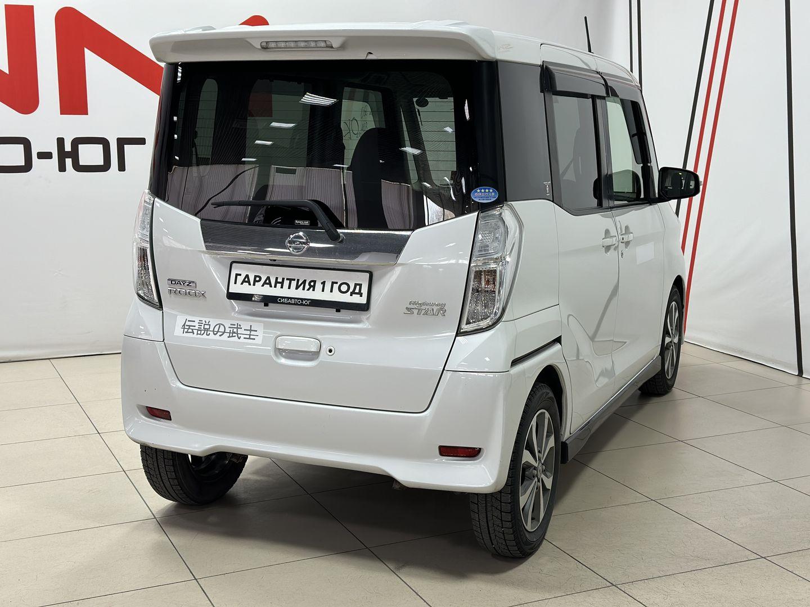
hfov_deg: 39.7
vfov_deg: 30.3
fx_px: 1123
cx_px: 405
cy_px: 304
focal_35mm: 48
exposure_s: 1/100
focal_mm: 6.86
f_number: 1.78
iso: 64
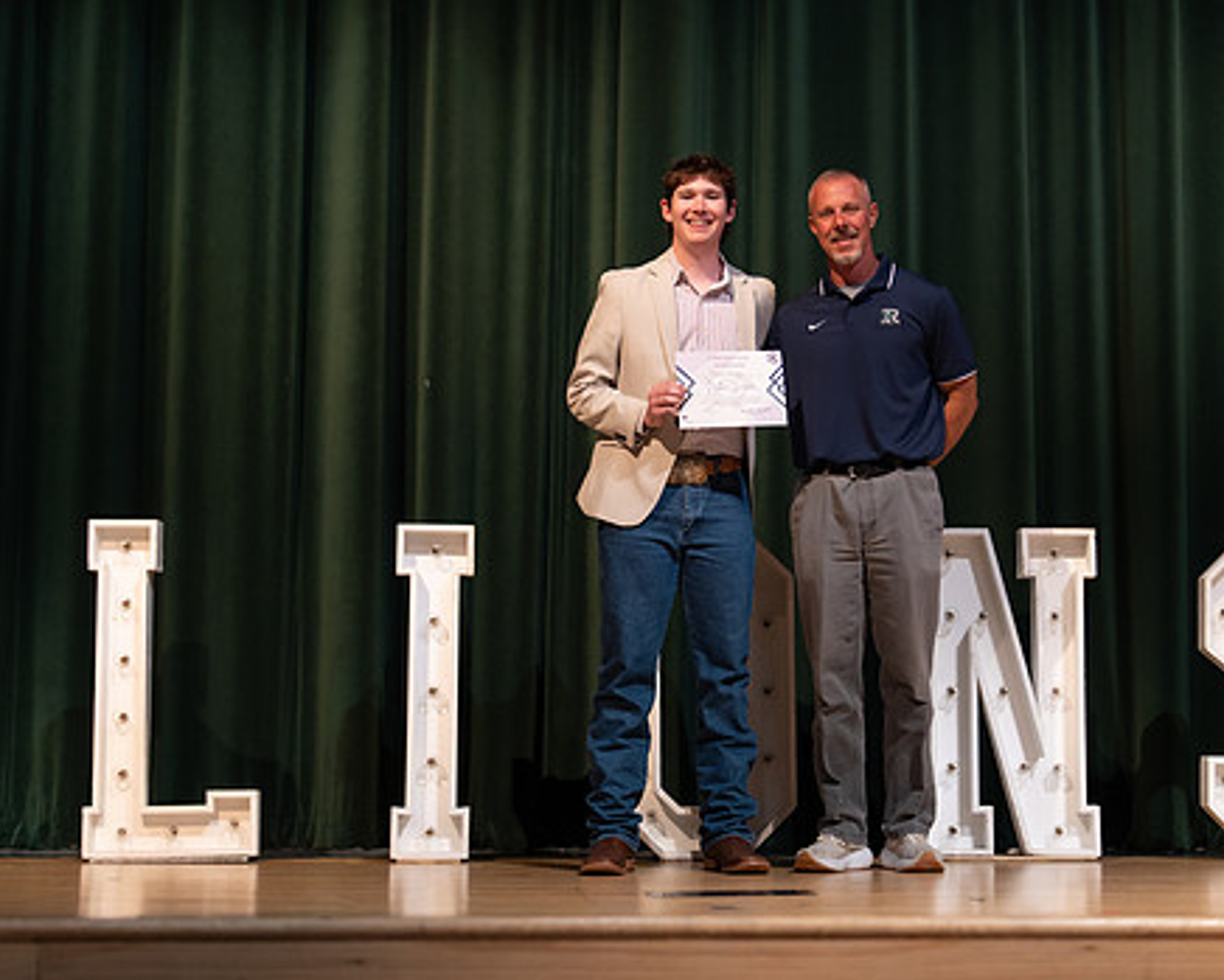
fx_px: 2500
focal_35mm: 69
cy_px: 463
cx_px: 747
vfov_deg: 22.2
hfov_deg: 27.4
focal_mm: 50
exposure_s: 1/320
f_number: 1.2
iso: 500
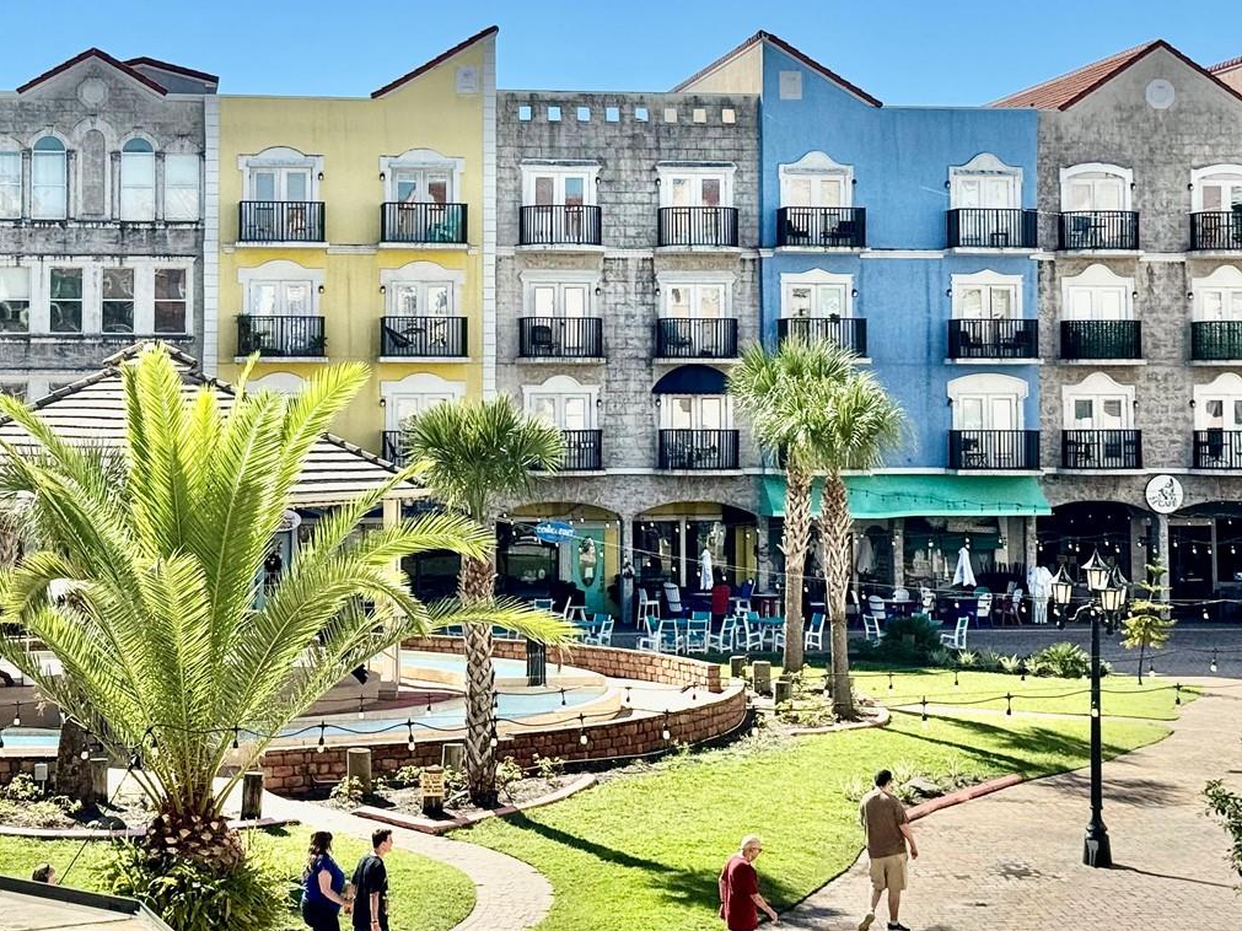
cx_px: 585
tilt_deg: +2.6
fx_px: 2727
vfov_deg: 19.3
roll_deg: -0.1
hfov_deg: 25.7
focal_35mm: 76
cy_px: 259
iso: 64
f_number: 1.78
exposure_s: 1/6410
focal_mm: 6.76
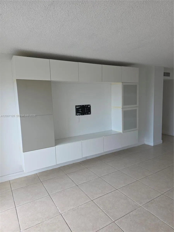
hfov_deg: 58.9
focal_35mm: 23
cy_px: 116
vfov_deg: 73.9
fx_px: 154
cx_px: 87
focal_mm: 6.3
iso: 64
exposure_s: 1/359
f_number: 1.7
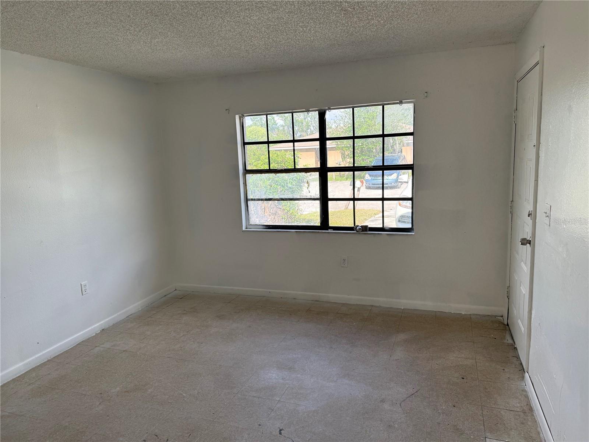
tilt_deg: -7.6
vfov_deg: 56.8
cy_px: 221
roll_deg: +2.8
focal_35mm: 24
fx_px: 408
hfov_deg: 71.6
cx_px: 294
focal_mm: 6.76
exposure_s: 1/397
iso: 100
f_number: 1.78
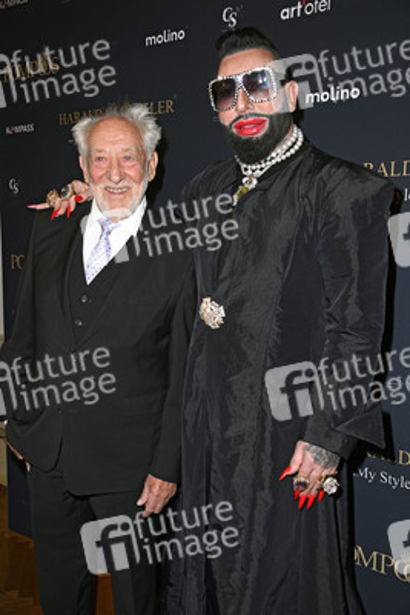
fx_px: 683
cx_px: 205
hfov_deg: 33.4
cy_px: 308
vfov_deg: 48.4
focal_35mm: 40
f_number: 5.6
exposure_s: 1/160
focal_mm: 40
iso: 640
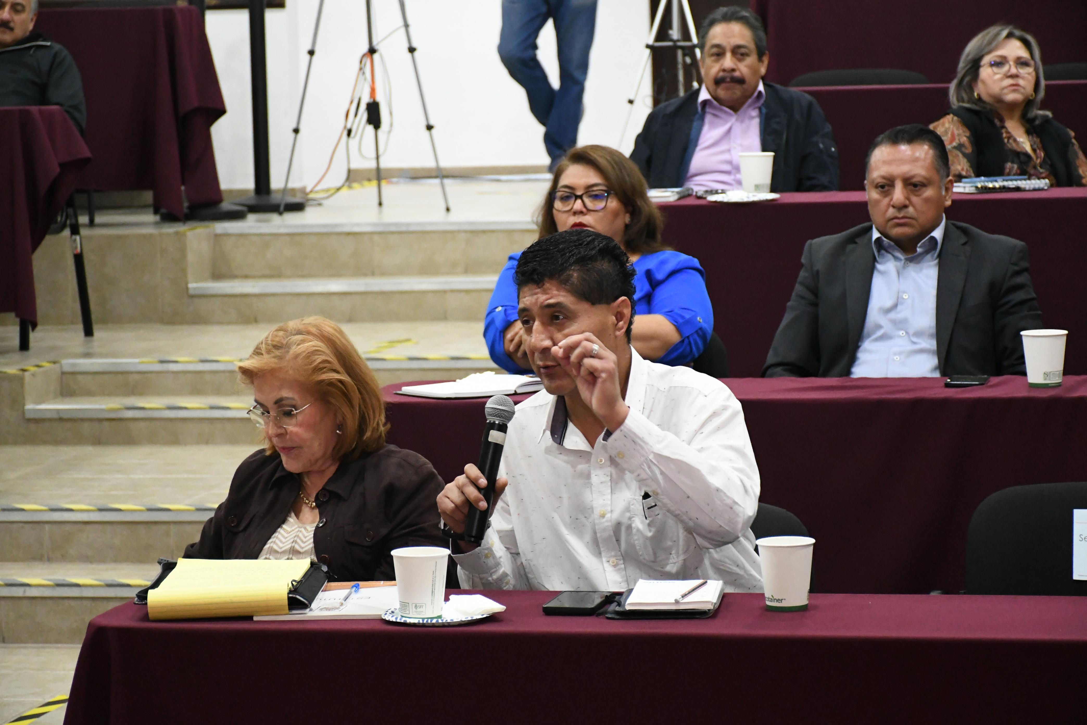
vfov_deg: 12.2
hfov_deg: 18.3
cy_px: 362
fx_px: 3382
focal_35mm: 112
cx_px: 544
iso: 6400
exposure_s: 1/100
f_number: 5
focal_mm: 75
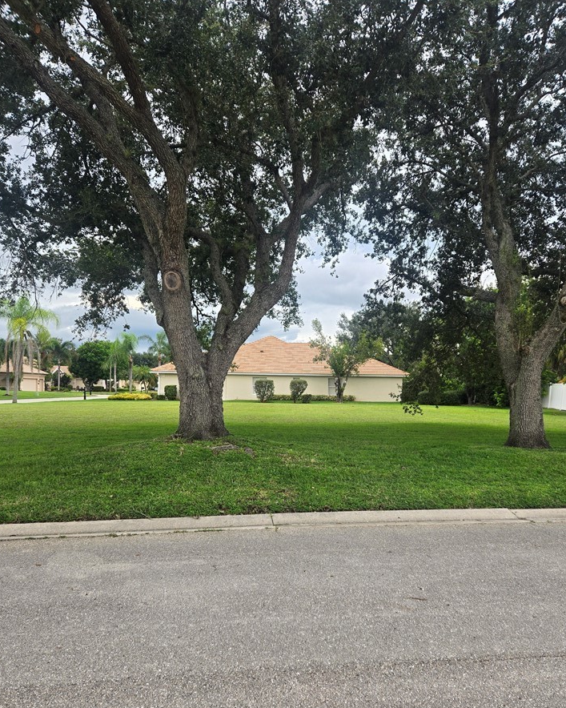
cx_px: 299
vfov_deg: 65.9
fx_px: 545
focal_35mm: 26
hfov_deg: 54.9
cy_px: 390
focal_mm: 5.4
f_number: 1.8
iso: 50
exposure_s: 1/180
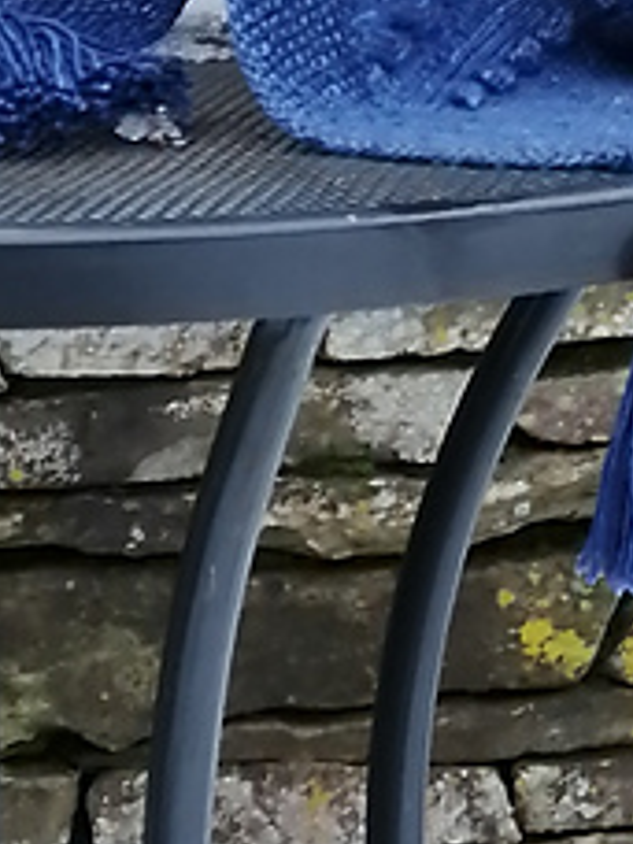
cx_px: 766
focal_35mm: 191
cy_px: -163
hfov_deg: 7.7
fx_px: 4657
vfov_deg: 10.2
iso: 50
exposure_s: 1/217
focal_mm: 3.64
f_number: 1.8
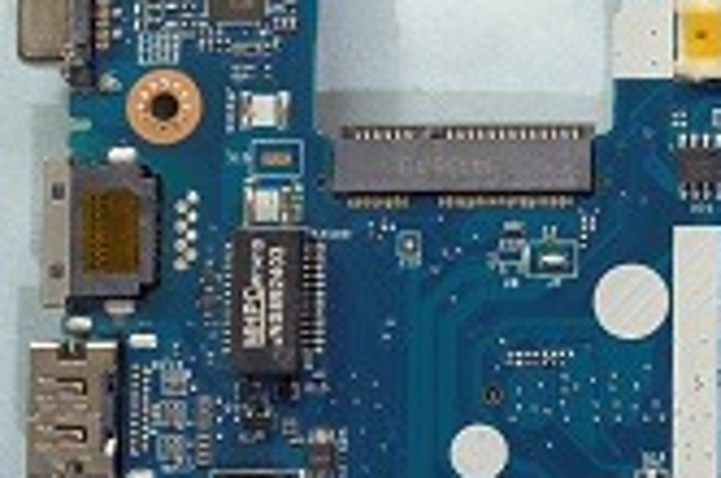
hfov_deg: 12.0
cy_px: -22
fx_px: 3258
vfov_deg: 8.3
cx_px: 1138
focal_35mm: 163
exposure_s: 1/10
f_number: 8
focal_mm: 24
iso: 100
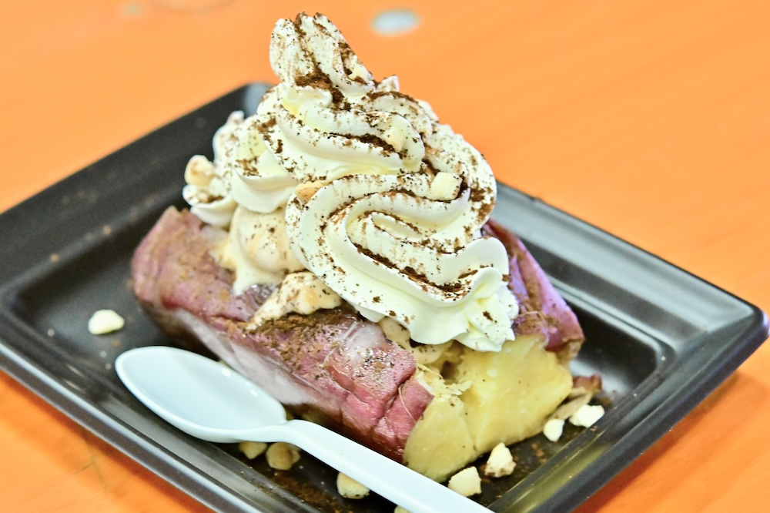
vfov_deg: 15.2
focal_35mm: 90
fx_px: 1924
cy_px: 256
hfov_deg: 22.6
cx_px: 385
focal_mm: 60
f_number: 5.6
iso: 4000
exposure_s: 1/125
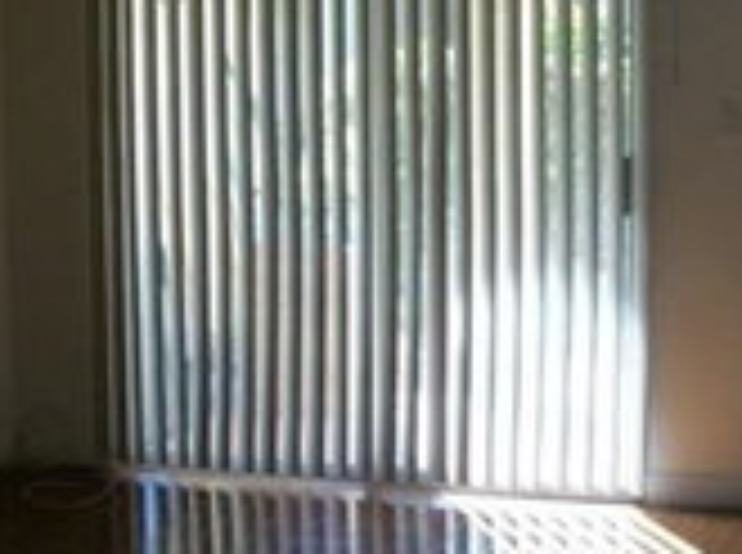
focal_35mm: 83
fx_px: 1775
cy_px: 194
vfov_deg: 17.7
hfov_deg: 23.4
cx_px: 560
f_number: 2.9
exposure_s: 1/100
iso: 80
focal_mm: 5.7
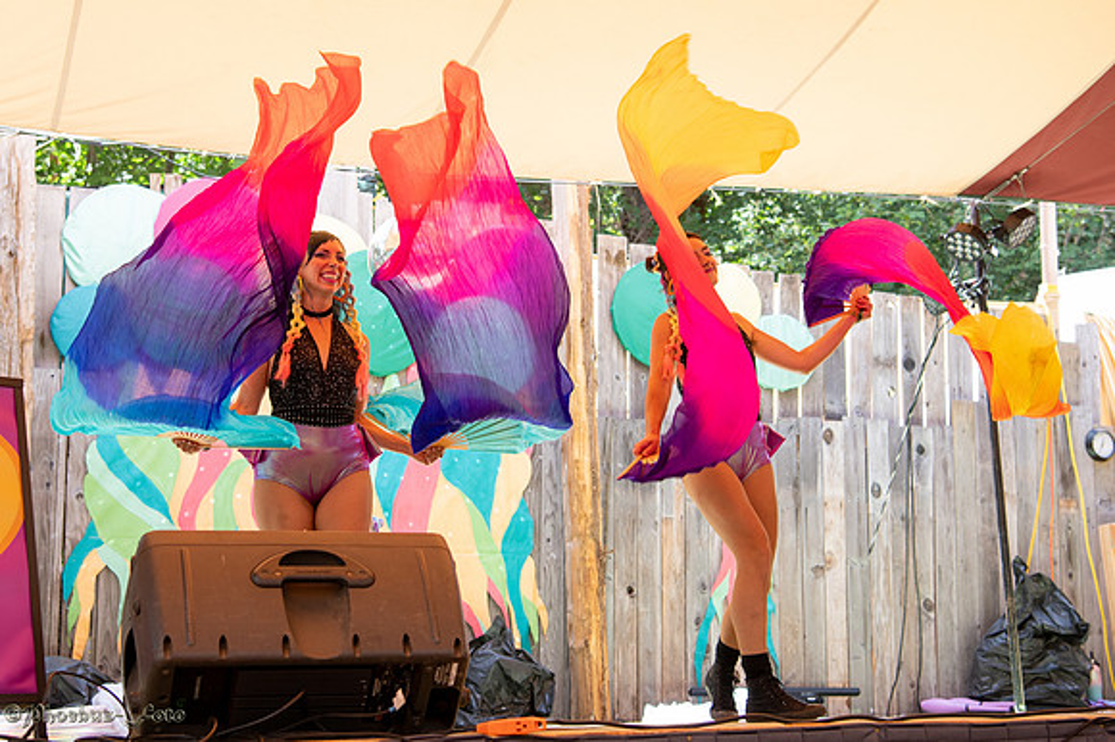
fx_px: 1726
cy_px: 294
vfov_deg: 24.2
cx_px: 503
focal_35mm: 56
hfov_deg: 35.8
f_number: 4
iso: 400
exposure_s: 1/640
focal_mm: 40
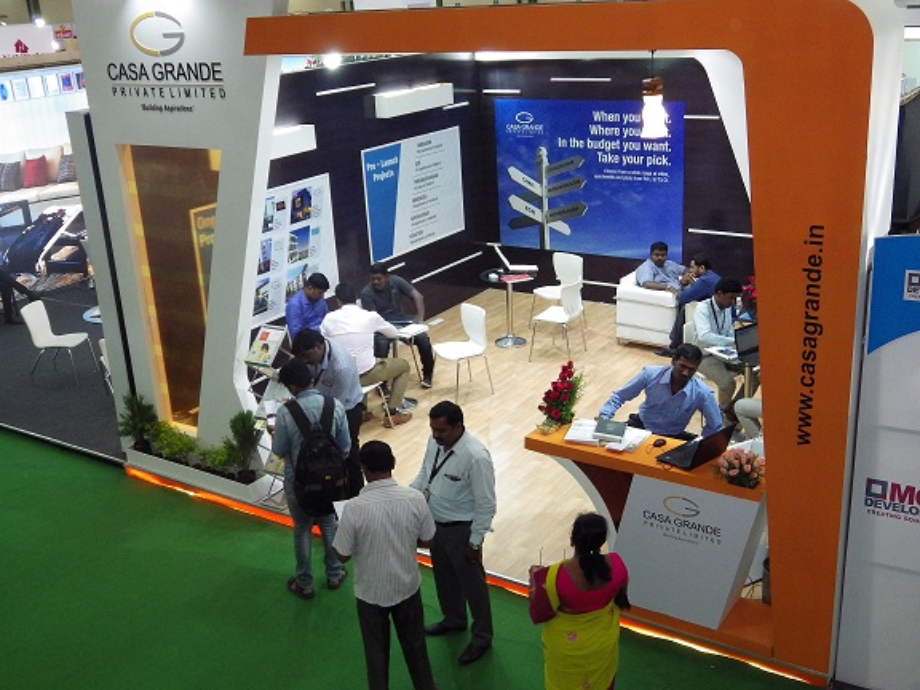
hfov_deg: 45.8
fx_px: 1090
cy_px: 345
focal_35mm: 41
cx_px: 460
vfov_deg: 35.1
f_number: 3.6
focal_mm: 7.4
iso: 400
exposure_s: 1/50
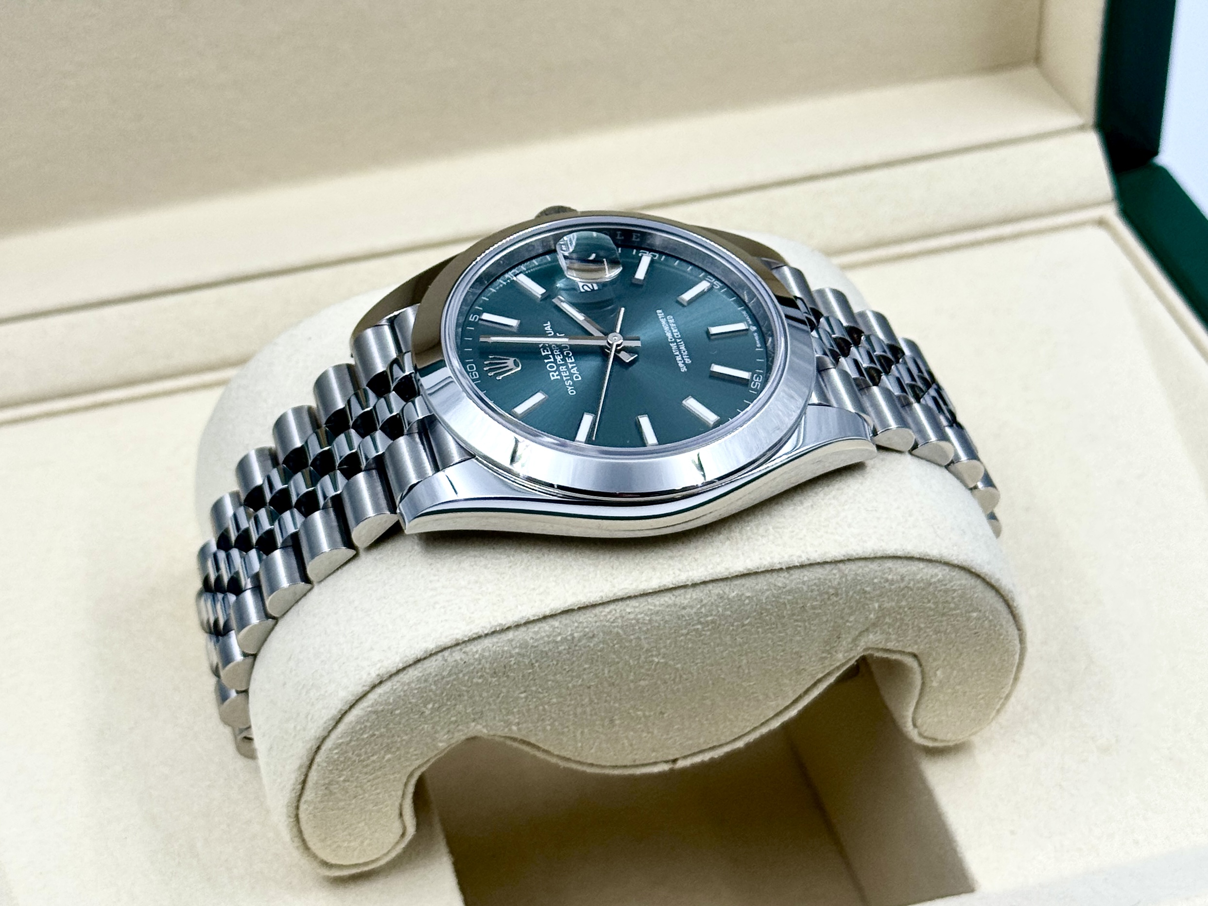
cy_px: 453
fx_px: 1675
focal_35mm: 48
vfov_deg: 30.3
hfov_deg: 39.7
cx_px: 604
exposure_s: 1/572
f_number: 1.78
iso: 64
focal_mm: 6.76
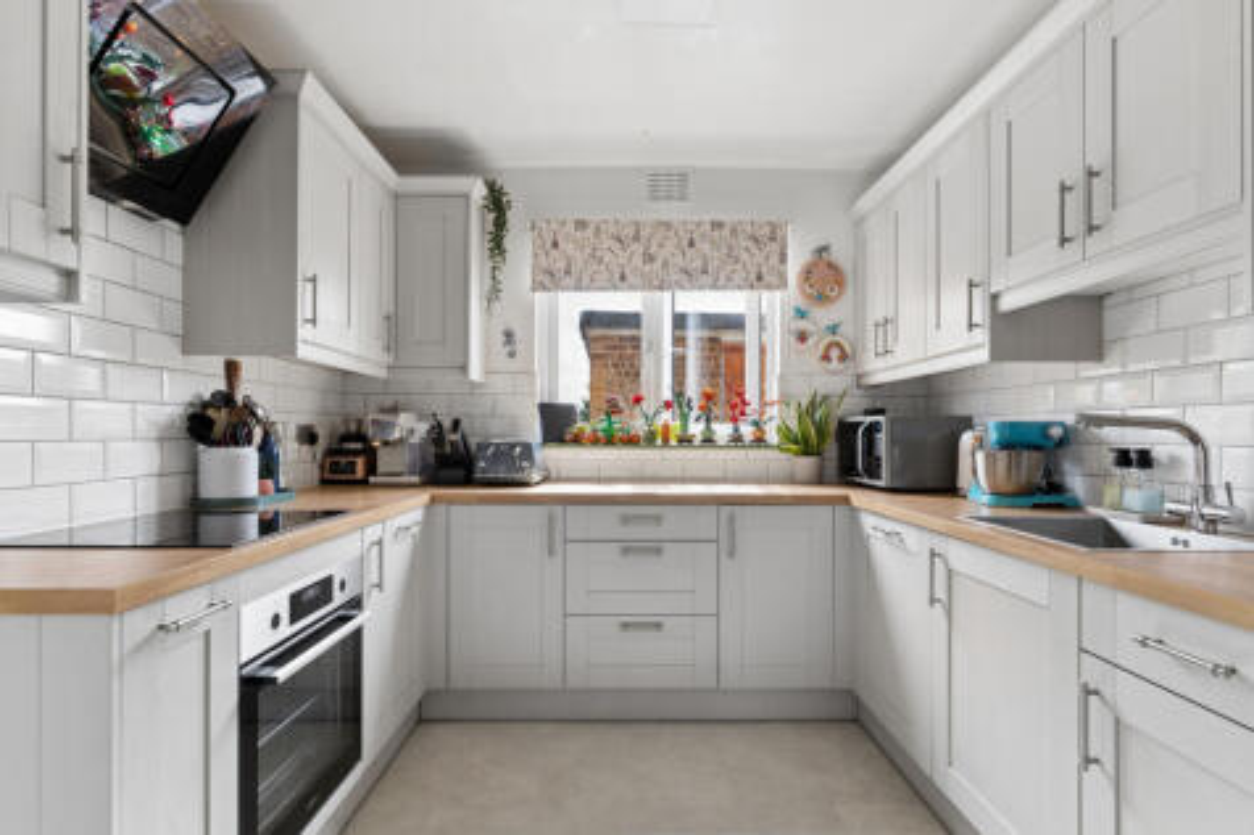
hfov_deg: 86.9
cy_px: 418
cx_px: 627
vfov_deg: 64.5
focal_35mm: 19
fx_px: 662
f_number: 6.3
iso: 800
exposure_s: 1/125
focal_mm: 19
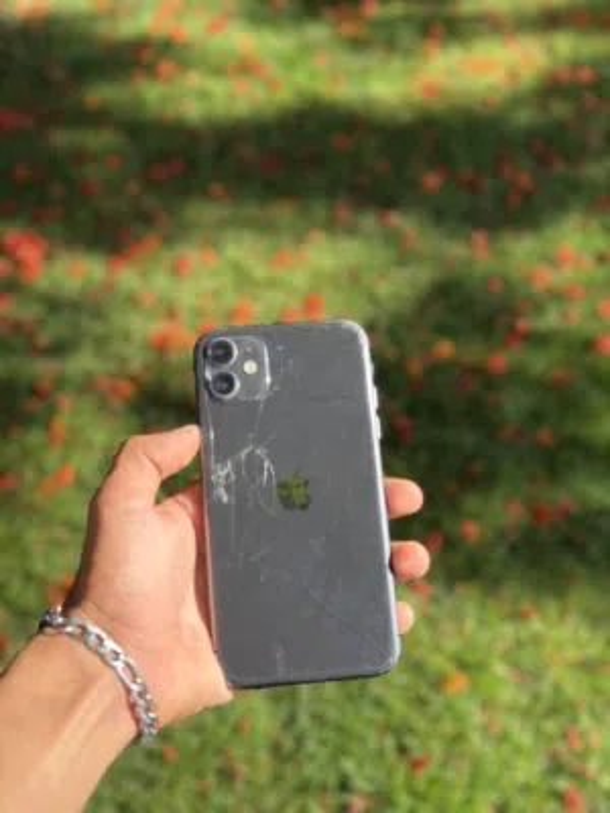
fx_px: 1128
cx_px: 305
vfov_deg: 39.7
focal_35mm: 48
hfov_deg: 30.3
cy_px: 406
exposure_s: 1/1222
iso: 100
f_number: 1.78
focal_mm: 6.76
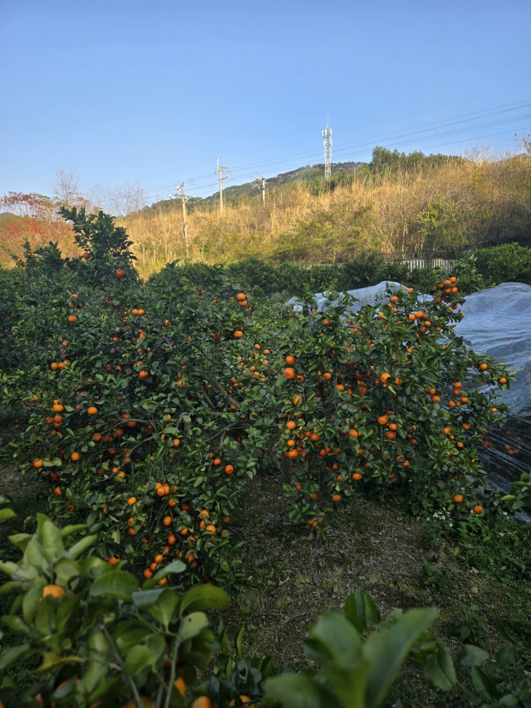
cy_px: 354
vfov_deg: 73.9
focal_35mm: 23
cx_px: 266
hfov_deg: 58.9
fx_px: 471
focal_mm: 6.3
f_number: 1.7
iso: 12
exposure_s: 1/212
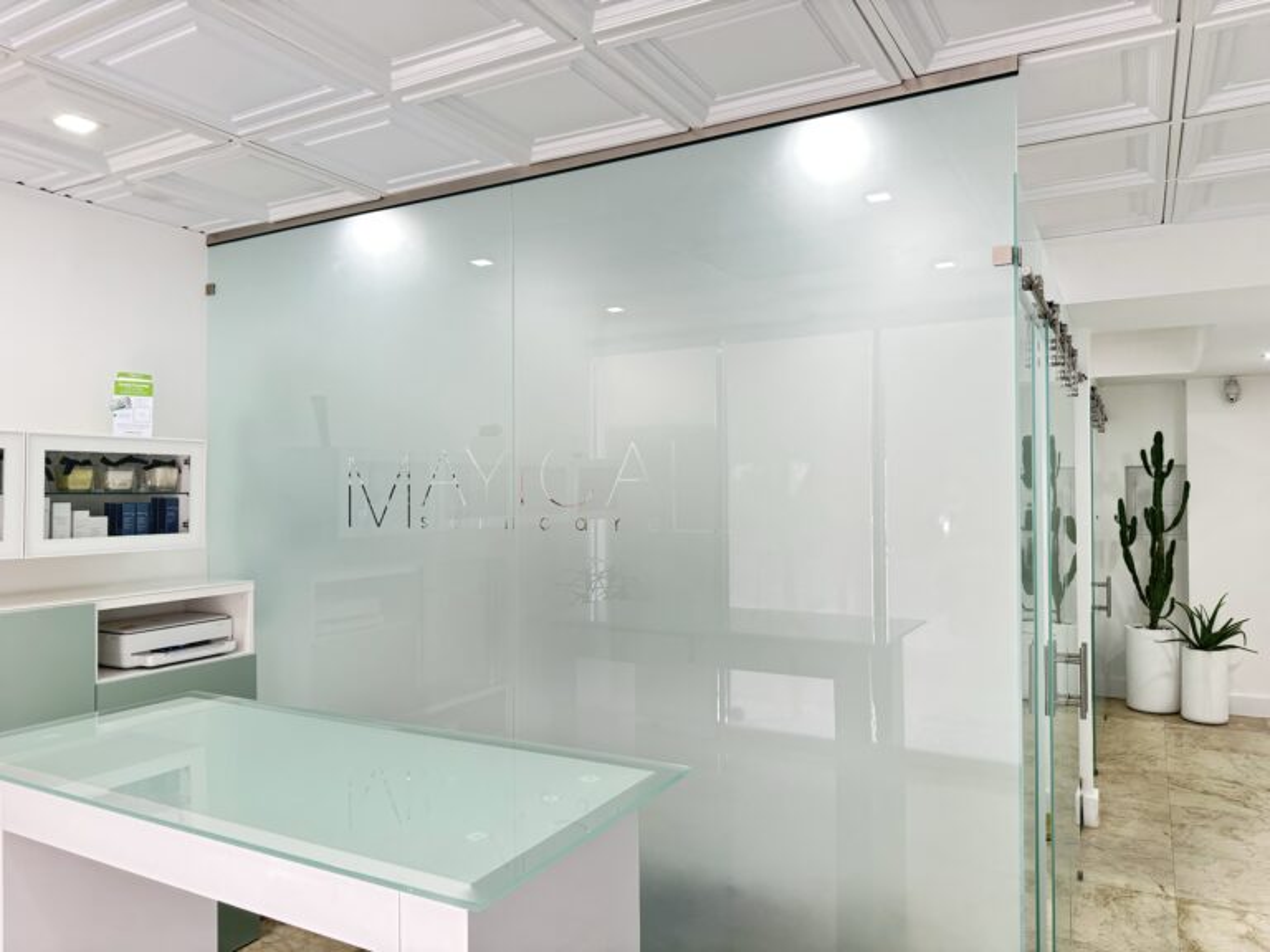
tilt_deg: +0.1
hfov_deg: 71.6
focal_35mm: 24
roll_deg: +0.3
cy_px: 476
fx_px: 881
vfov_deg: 56.8
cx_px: 635
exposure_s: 1/60
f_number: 1.78
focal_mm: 6.86
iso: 320
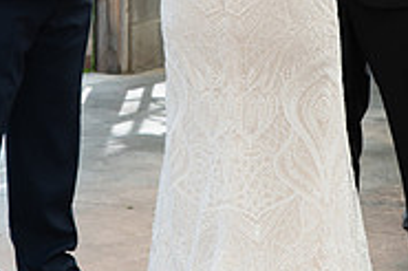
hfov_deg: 9.0
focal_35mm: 228
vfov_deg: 6.0
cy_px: -112
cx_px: 209
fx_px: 2582
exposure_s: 1/200
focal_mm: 70
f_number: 5.6
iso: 160
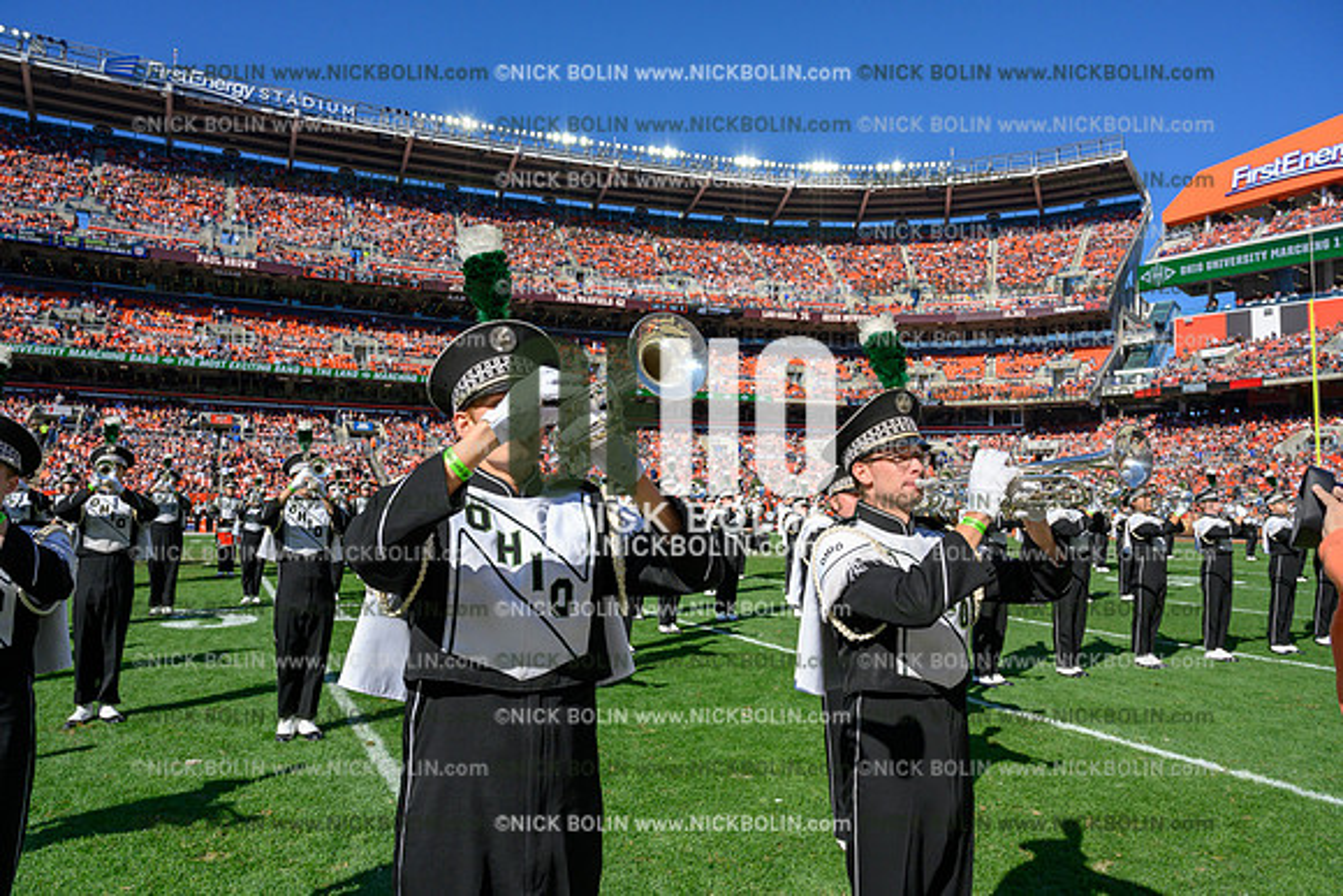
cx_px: 672
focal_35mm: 24
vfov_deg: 53.2
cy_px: 448
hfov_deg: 73.7
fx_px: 896
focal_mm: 24
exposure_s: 1/2500
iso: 1000
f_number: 8
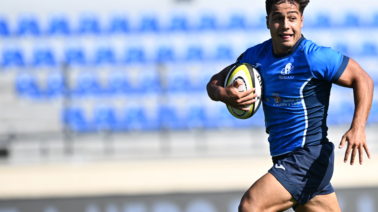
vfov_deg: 1.6
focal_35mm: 758
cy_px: 135
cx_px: 320
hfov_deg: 2.8
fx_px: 7597
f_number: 3.5
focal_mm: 400
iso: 100
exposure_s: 1/1250
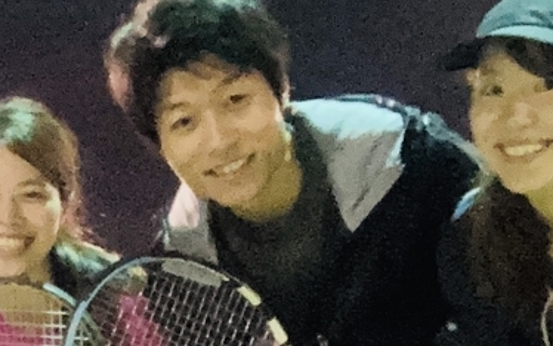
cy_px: 550
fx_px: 1643
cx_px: 46
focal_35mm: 109
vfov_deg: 11.4
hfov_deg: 18.7
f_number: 2.2
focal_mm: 2.87
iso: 640
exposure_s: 1/15
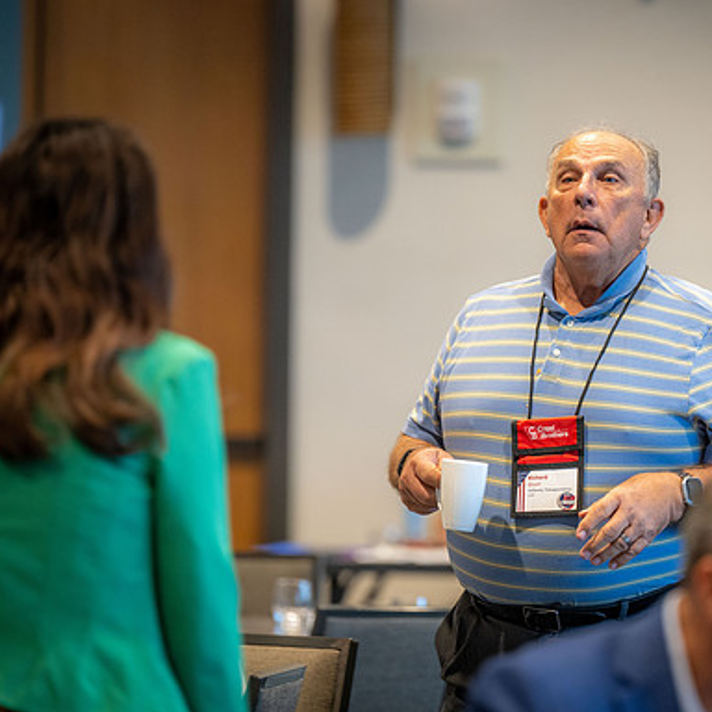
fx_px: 5981
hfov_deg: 6.8
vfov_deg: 6.8
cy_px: 357
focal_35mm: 257
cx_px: 504
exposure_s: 1/160
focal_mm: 200
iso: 1600
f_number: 3.2
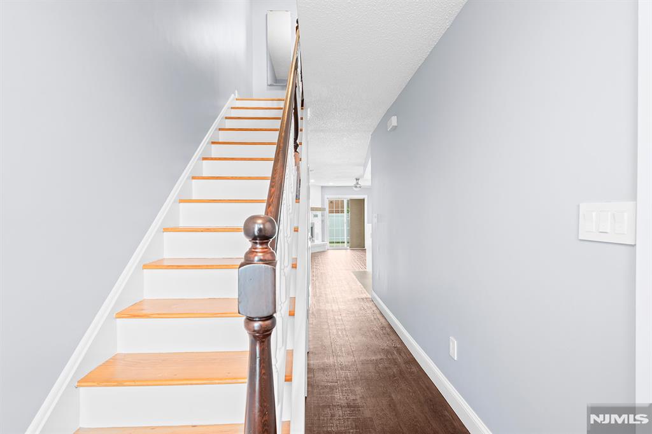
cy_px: 217
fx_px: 290
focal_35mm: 16
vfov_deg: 73.7
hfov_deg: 96.8
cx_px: 326
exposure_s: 1/2.5
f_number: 8
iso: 100
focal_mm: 16
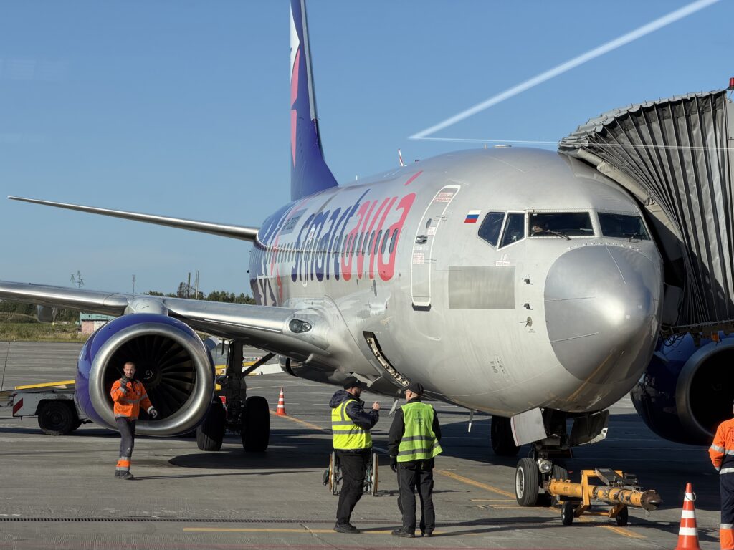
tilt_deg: +2.2
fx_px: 2120
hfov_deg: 19.6
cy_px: 275
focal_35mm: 100
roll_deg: -1.1
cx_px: 367
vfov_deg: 14.8
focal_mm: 16.89
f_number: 2.8
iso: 20
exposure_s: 1/638
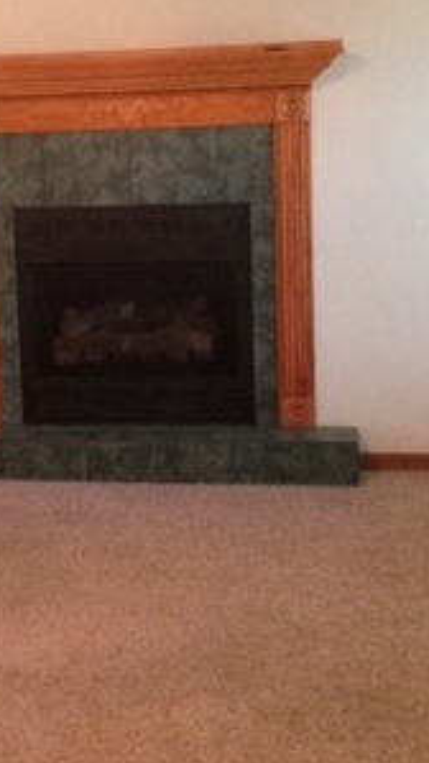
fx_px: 1558
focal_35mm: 77
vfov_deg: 27.4
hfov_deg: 15.5
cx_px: 64
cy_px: 281
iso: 400
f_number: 2.4
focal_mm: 4.12
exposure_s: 1/20
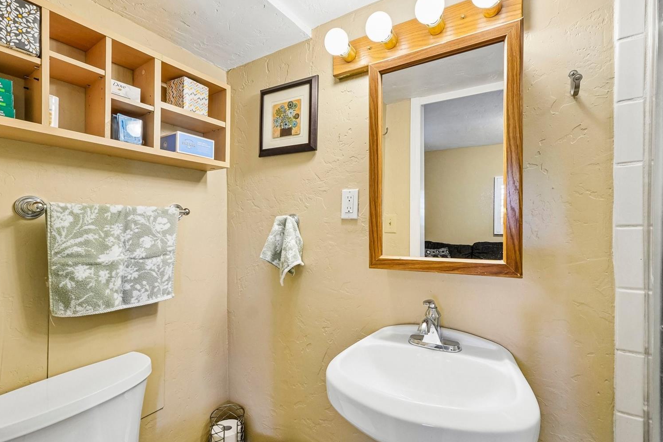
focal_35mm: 16
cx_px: 326
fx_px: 295
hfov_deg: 96.7
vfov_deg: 73.7
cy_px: 225
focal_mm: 10
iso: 800
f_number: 8
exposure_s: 1/4
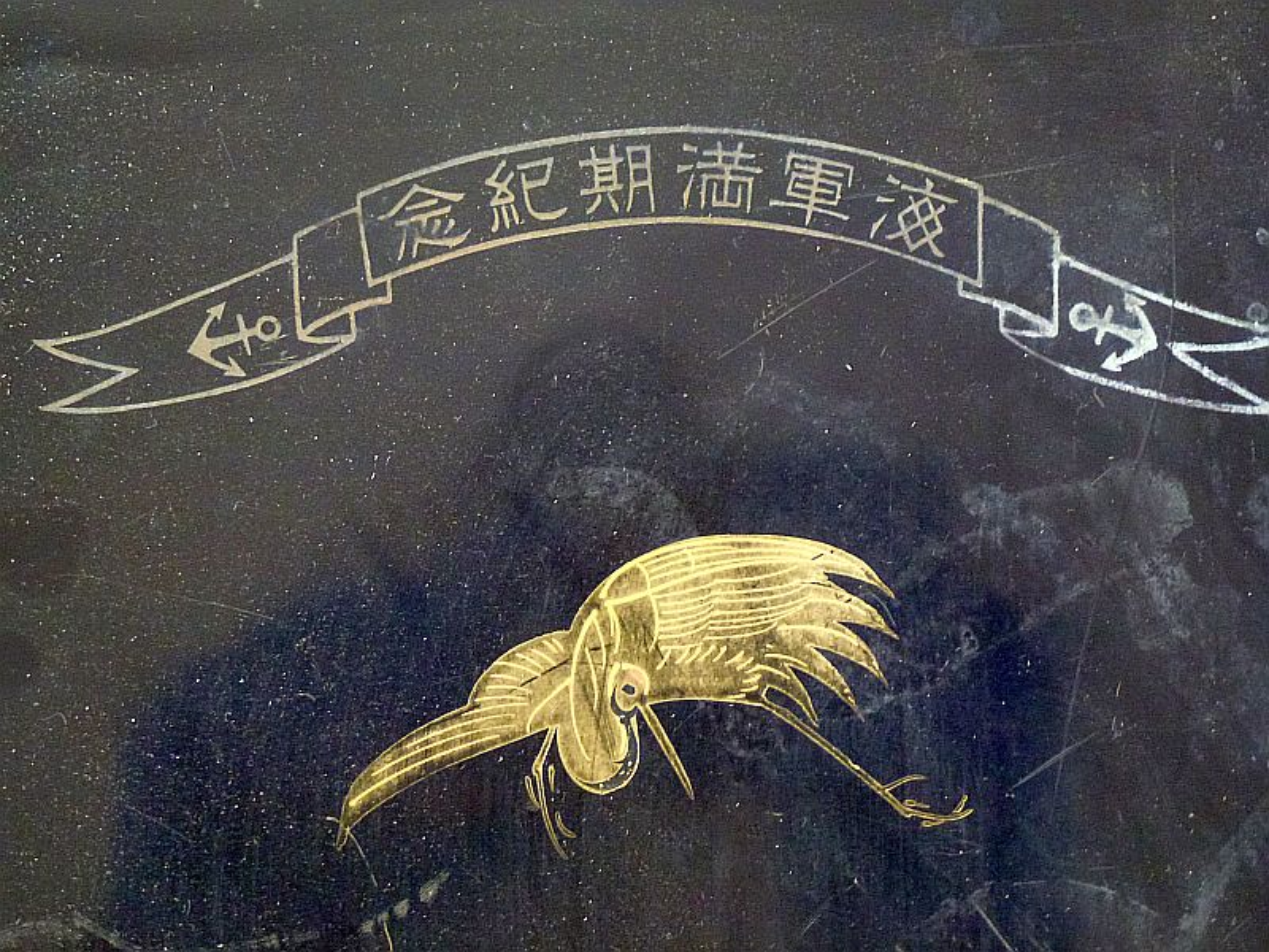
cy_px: 476
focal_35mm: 65
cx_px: 634
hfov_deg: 29.8
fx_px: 2383
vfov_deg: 22.6
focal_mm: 11.7
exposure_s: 1/30
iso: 800
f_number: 4.6
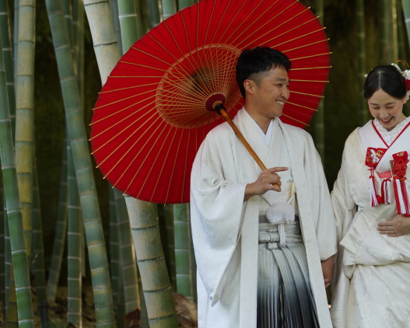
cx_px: 303
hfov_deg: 17.2
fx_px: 1347
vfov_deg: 13.9
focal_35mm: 111
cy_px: 126
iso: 320
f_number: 3.5
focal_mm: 78
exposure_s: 1/160
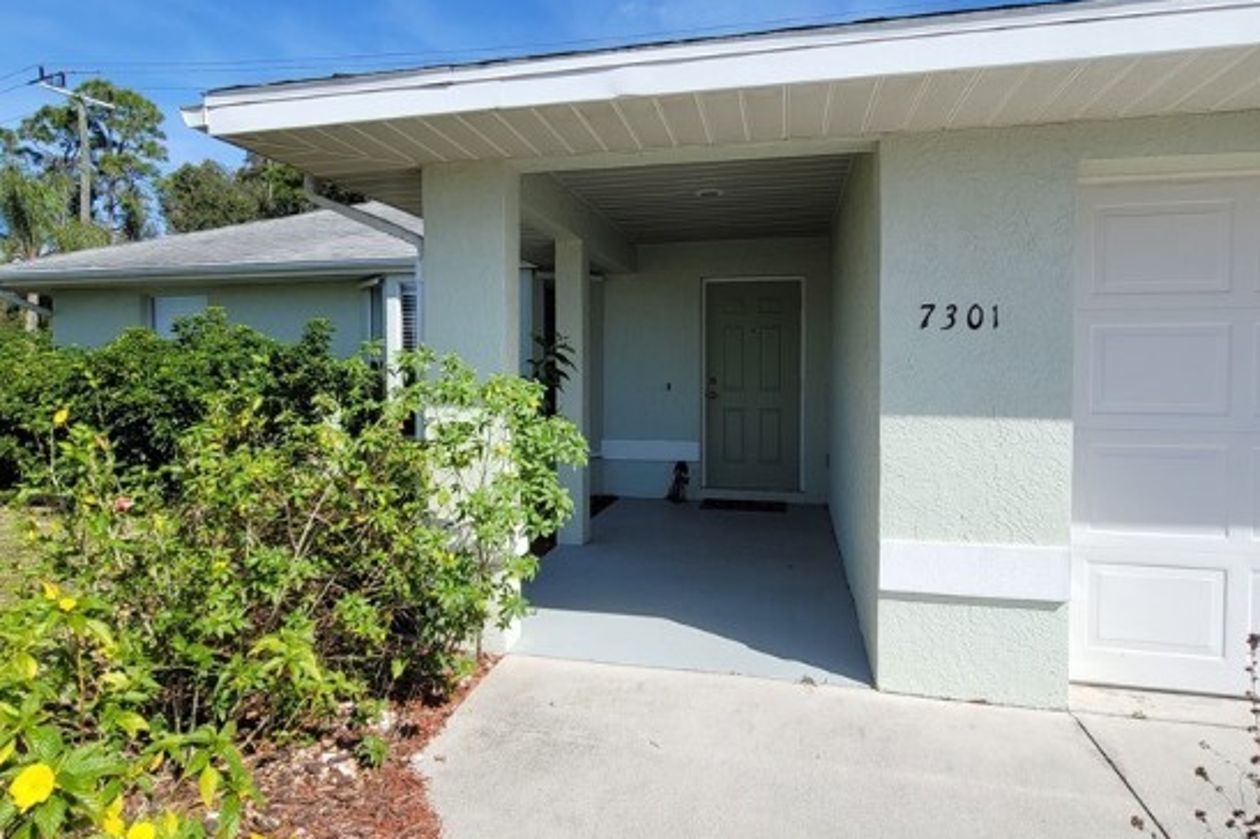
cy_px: 380
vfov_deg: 64.4
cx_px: 627
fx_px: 665
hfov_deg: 86.9
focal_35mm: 19
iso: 64
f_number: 2.2
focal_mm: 2.2
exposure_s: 1/1813
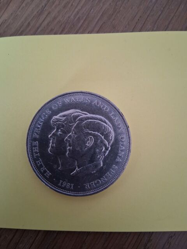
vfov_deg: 67.3
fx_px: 187
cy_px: 124
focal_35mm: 26
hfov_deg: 53.1
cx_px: 94
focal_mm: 3.98
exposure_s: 1/33
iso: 400
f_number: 1.8
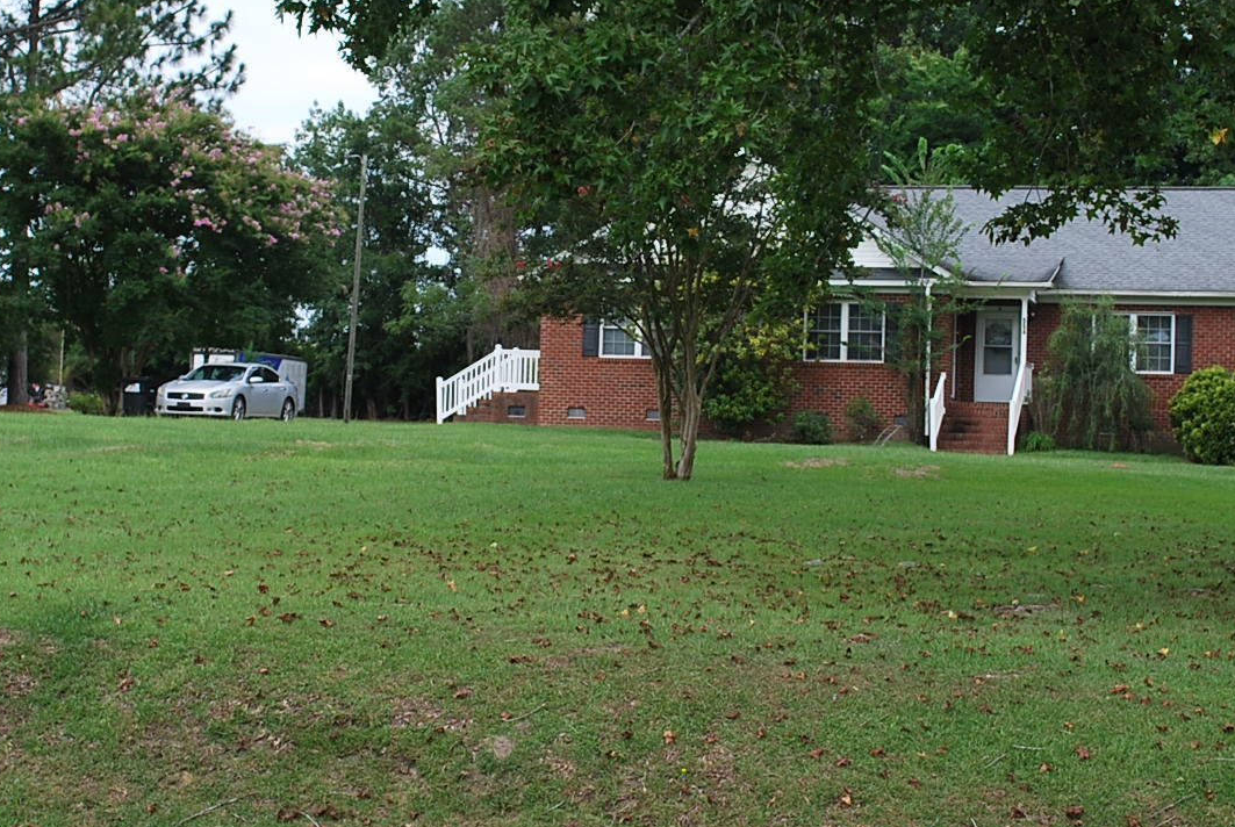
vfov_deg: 19.2
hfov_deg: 28.4
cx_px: 633
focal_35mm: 71
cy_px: 323
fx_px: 2439
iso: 100
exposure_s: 1/160
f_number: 6.3
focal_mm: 26
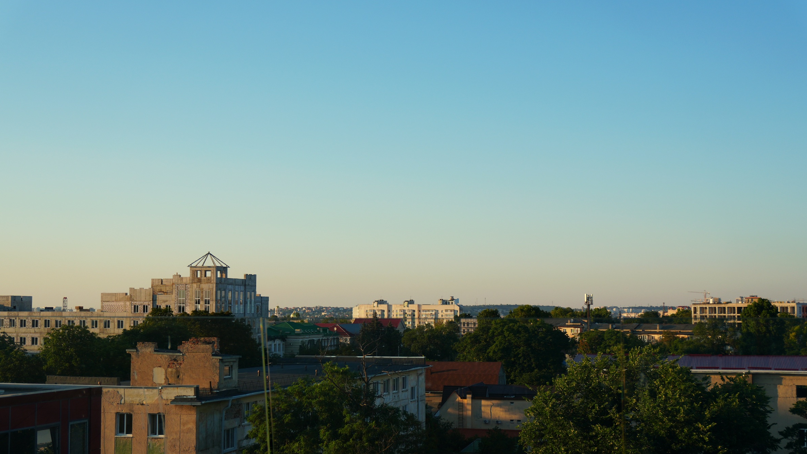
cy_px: 254
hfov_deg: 38.5
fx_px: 1156
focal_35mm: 54
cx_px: 406
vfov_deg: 22.2
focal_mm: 34
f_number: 5.6
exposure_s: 1/320
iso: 100
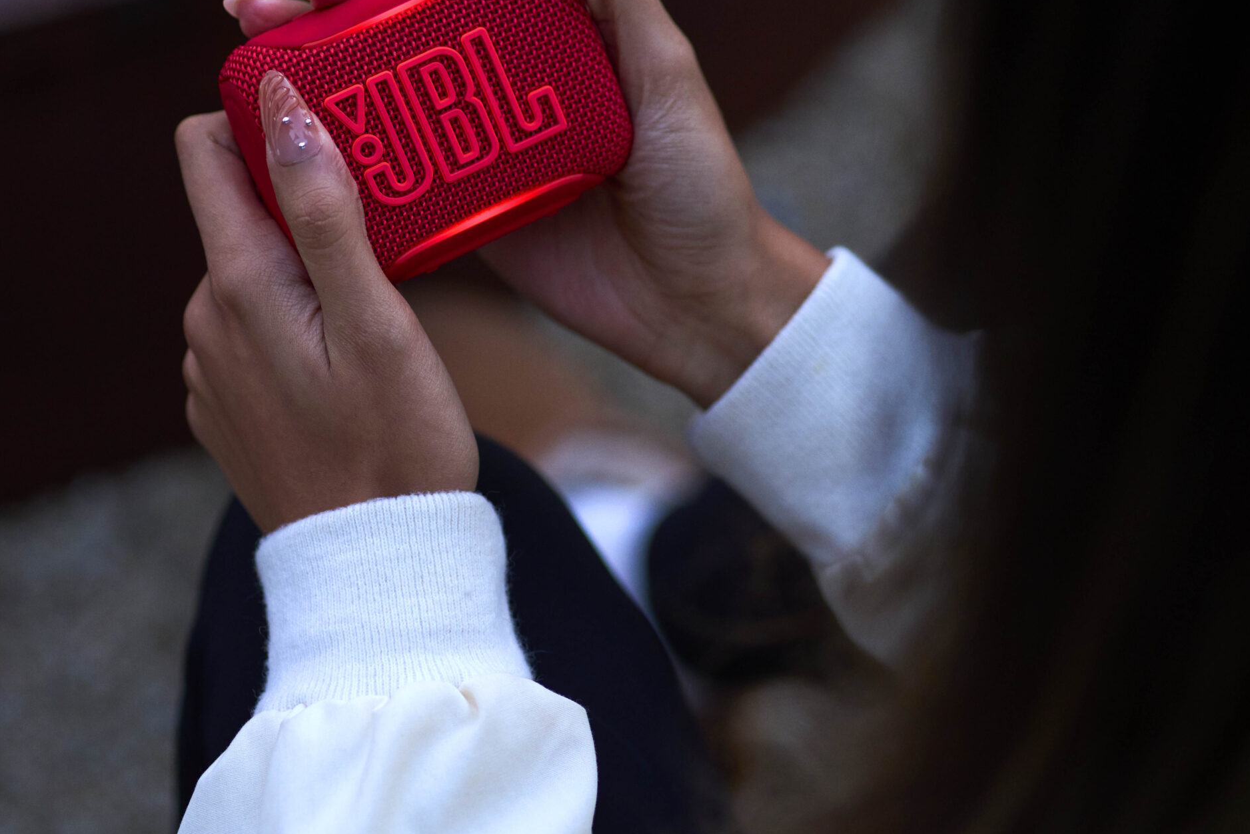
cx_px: 500
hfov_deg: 17.6
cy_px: 274
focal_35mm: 116
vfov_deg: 11.8
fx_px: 4028
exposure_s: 1/200
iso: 640
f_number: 2.5
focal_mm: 85
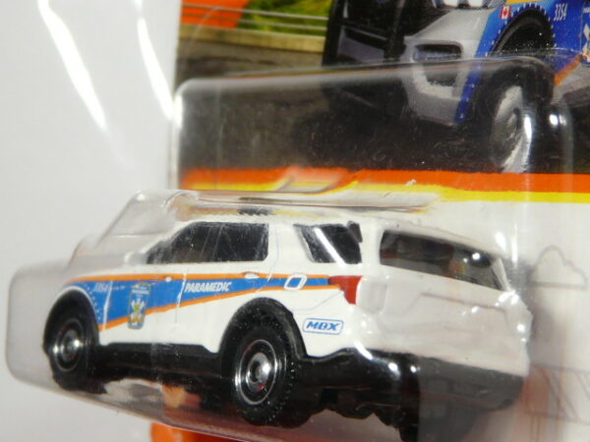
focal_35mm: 99
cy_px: 221
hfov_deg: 19.8
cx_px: 295
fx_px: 1687
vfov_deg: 14.9
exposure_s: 1/50
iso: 100
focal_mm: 10.2
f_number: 3.2
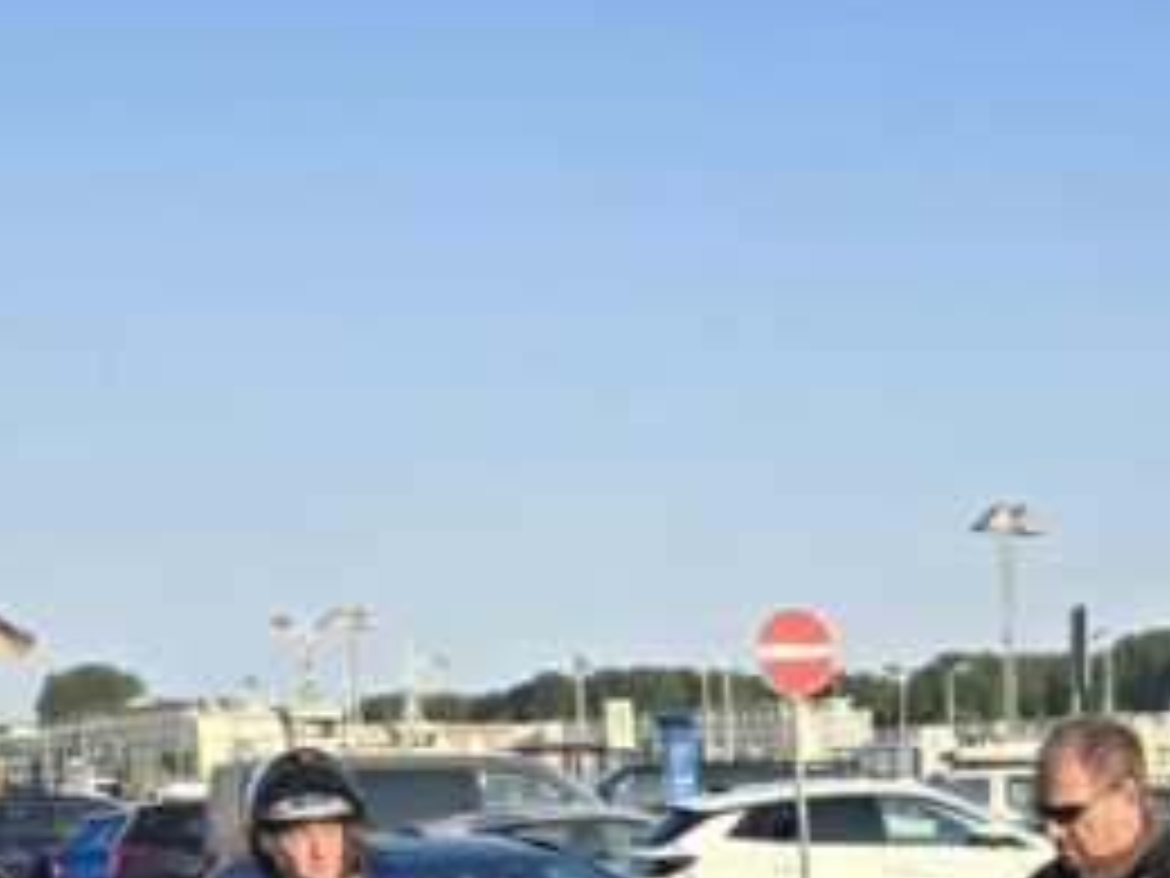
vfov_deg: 19.3
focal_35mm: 68
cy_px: 1252
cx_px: 918
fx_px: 2298
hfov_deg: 28.0
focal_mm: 6.3
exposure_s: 1/377
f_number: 1.7
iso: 12
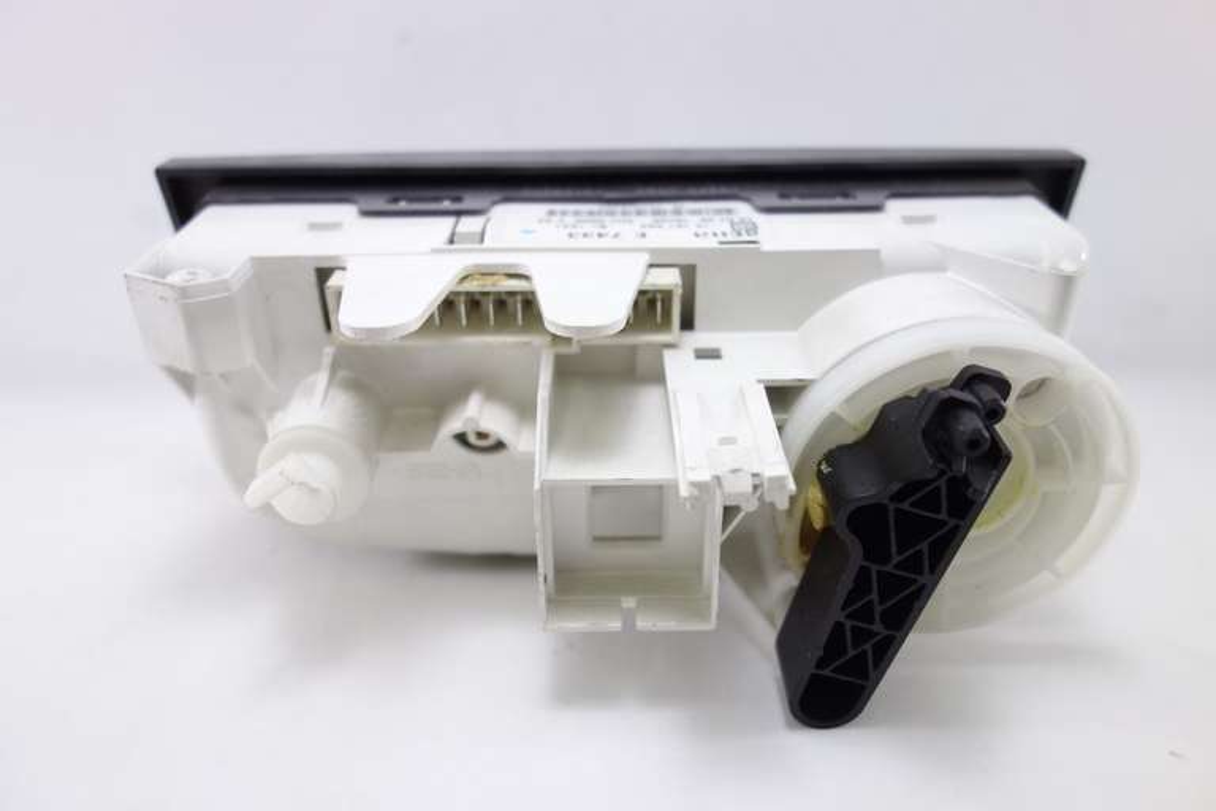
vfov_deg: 46.4
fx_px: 946
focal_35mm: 28
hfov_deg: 65.5
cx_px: 608
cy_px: 406
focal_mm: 10.4
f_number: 2.2
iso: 125
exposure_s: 1/100
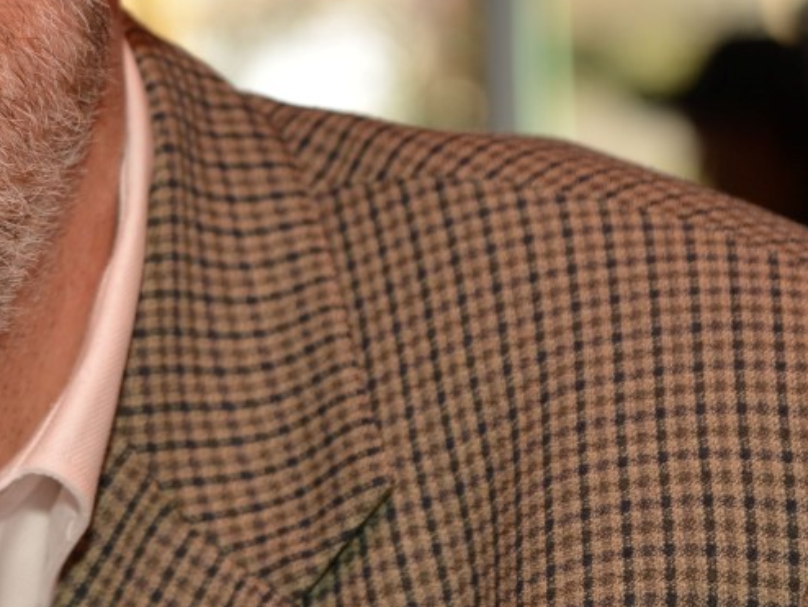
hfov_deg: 7.2
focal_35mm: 271
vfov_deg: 5.5
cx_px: -213
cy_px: -83
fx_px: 6329
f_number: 5.6
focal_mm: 86
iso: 200
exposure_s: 1/160
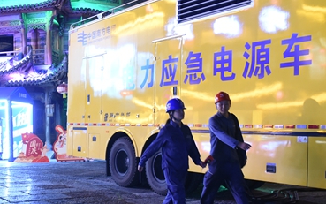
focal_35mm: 53
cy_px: 133
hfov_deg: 37.6
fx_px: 471
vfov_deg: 24.3
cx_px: 100
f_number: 2.8
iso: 3200
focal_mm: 24
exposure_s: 1/50
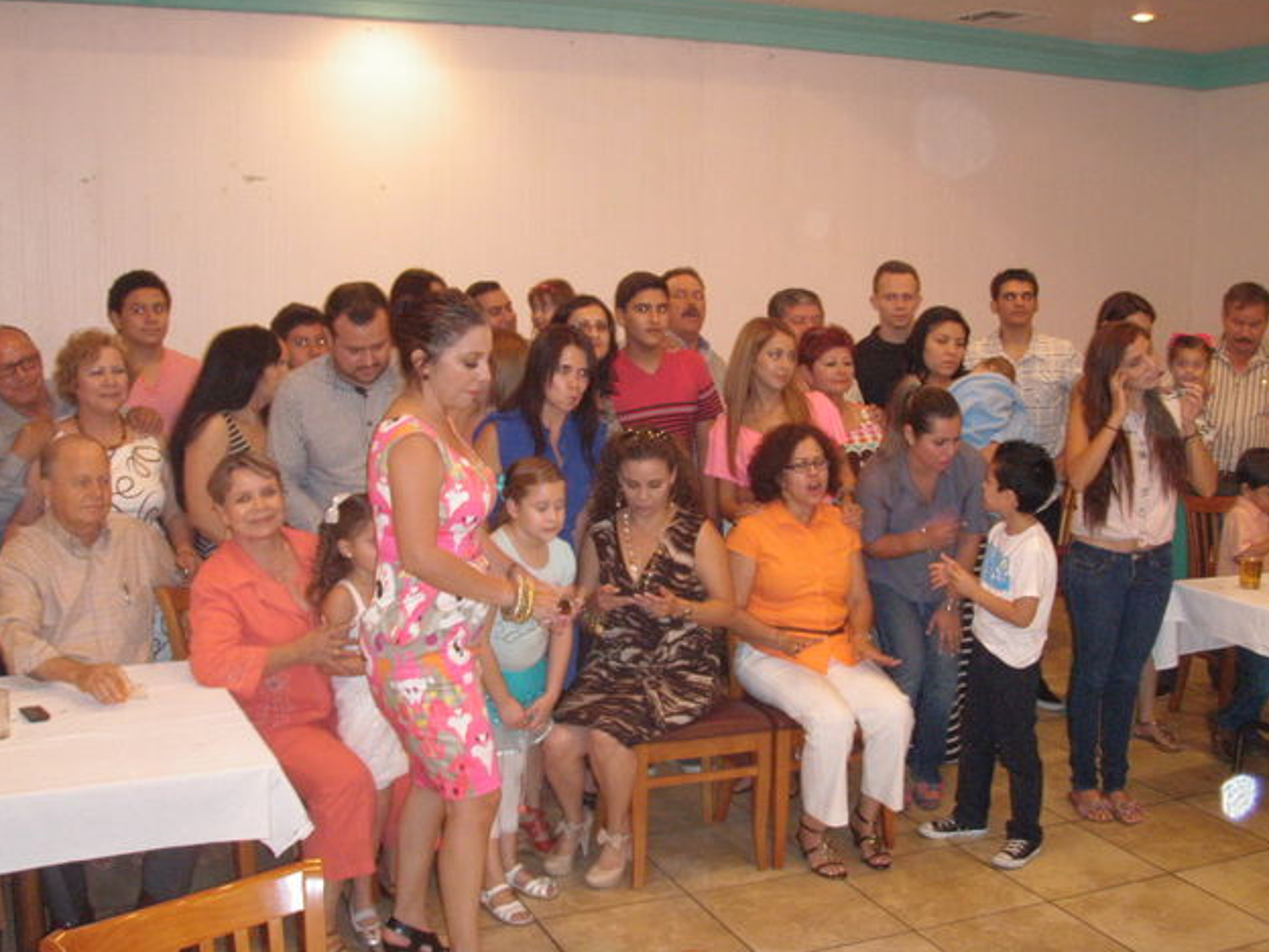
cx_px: 632
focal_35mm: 39
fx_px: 1430
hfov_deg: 47.9
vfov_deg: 36.8
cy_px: 480
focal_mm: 6.7
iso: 250
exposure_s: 1/30
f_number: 3.5
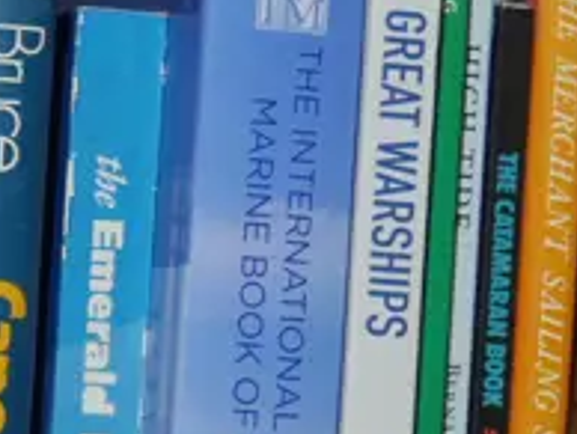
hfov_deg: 8.8
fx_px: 3521
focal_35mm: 211
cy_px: 398
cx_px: -592
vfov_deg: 7.0
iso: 500
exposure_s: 1/60
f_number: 4.5
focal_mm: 20
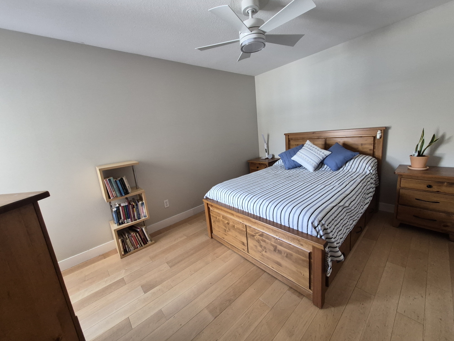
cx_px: 227
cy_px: 170
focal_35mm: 13
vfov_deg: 89.9
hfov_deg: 106.2
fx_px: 170
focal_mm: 1.74
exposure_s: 1/60
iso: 400
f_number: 2.2
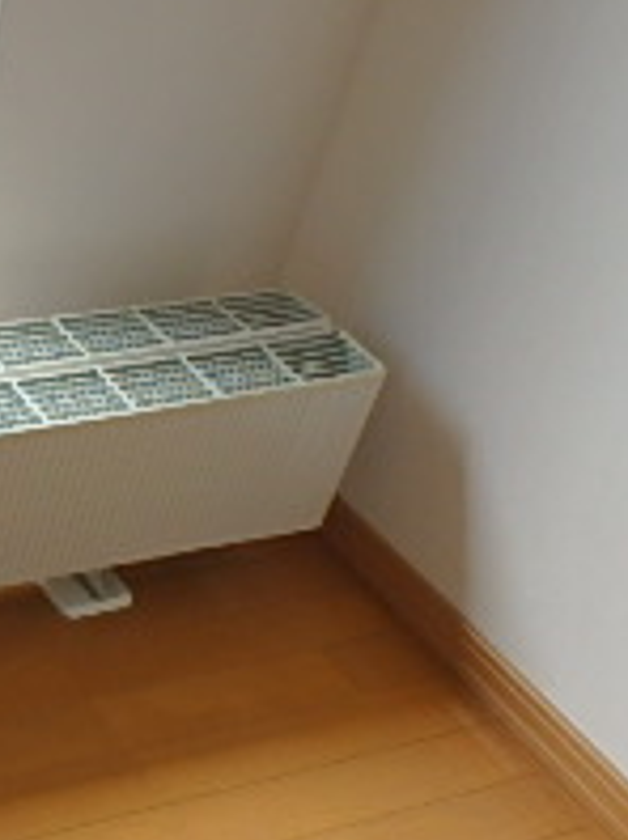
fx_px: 1648
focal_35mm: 68
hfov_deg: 19.1
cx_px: -289
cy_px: 602
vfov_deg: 28.3
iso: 125
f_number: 3.5
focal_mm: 3.7
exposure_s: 1/125
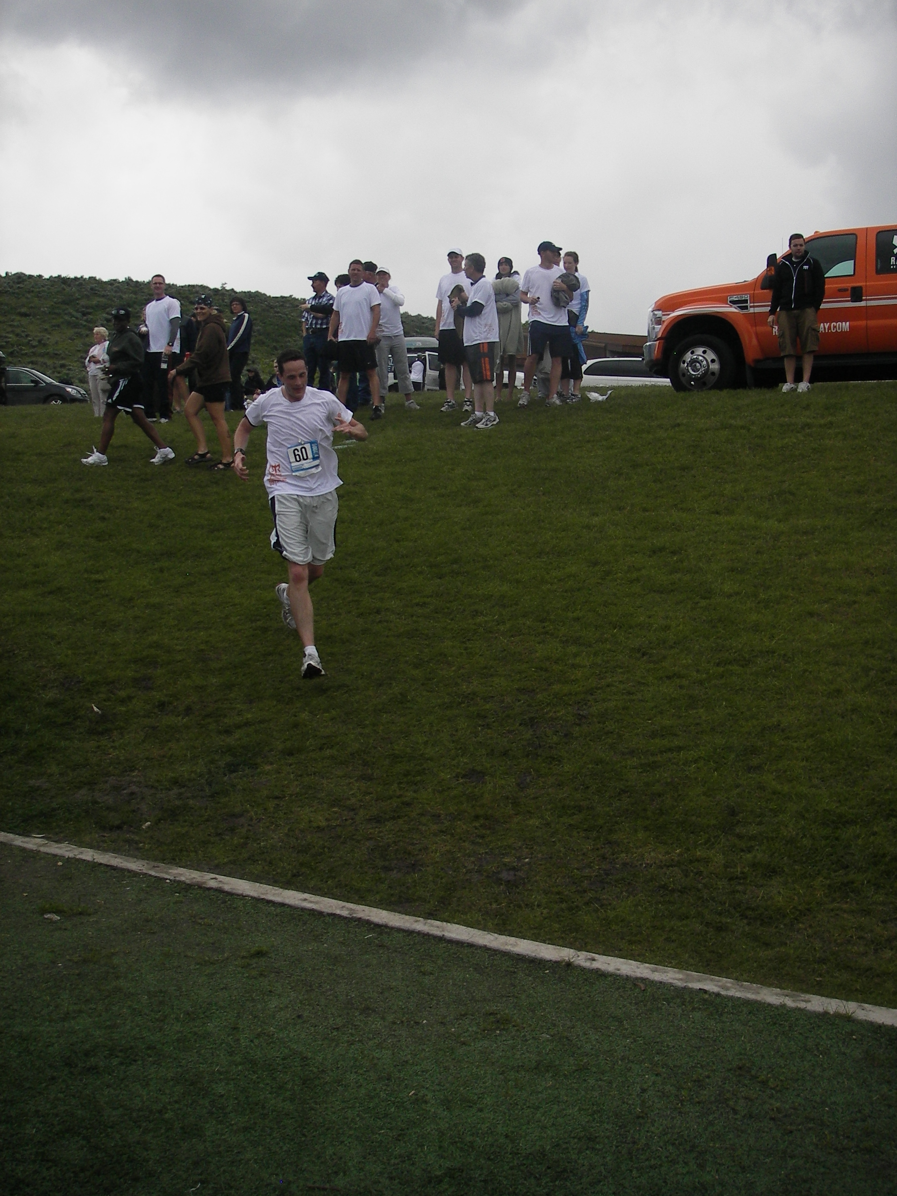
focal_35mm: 38
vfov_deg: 49.0
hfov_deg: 37.7
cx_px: 448
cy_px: 598
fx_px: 1313
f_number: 3.3
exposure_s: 1/320
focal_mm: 6.3
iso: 50
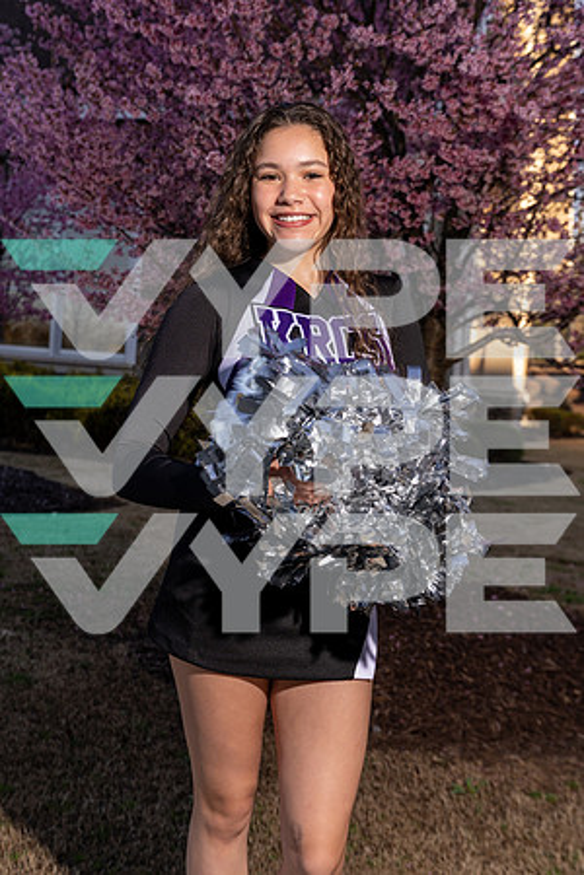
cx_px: 292
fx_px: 998
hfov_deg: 32.6
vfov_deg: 47.4
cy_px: 438
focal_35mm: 41
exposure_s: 1/125
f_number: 5.6
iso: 100
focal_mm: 41
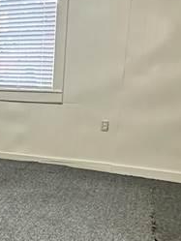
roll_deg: +0.2
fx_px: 376
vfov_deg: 35.4
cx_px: -38
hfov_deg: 24.4
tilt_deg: -11.6
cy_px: 140
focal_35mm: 54
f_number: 2.2
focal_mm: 2.22
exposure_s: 1/60
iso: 320
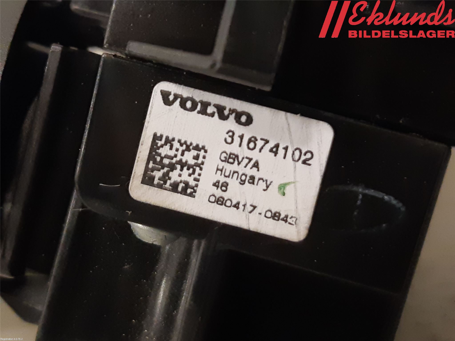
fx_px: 342
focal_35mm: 26
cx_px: 228
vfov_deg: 53.1
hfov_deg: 67.3
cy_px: 170
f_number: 1.7
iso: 250
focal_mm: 3.93
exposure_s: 1/50
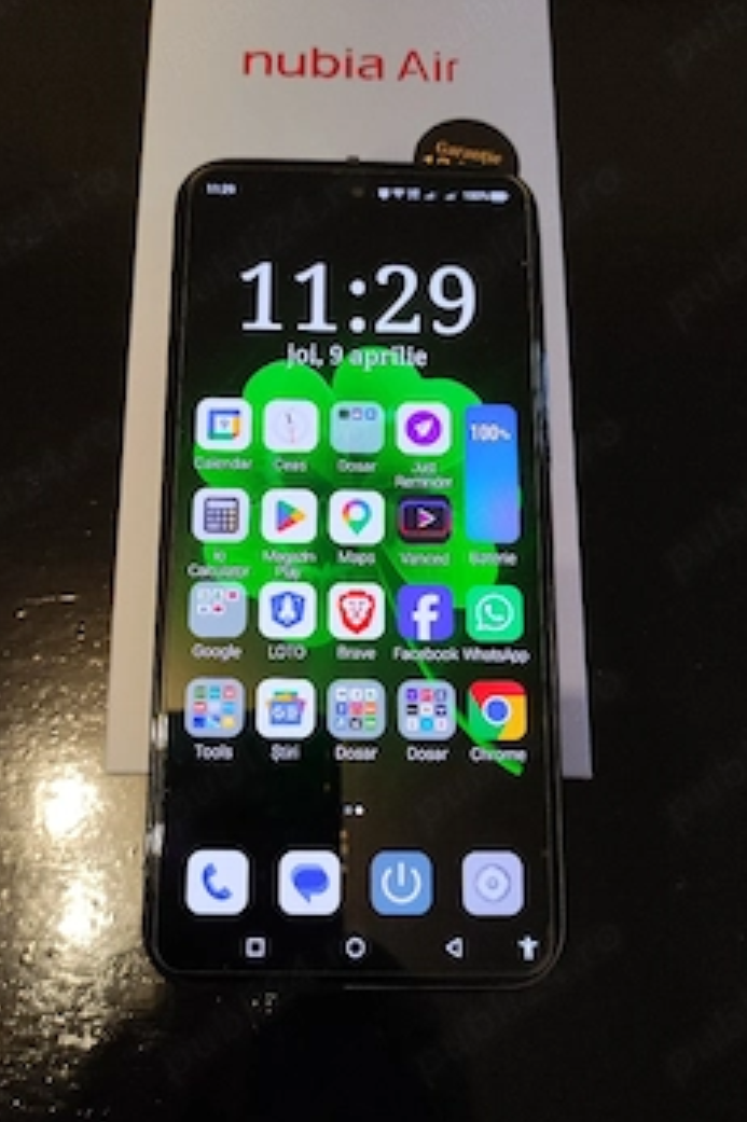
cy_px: 535
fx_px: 935
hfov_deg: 43.5
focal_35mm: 30
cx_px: 330
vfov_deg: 61.9
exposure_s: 1/50
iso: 430
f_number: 1.79
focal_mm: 4.7
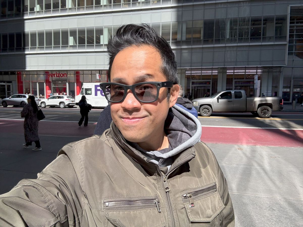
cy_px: 114
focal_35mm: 23
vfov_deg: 58.9
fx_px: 201
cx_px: 152
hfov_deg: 73.9
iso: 25
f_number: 1.9
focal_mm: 2.69
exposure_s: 1/1080
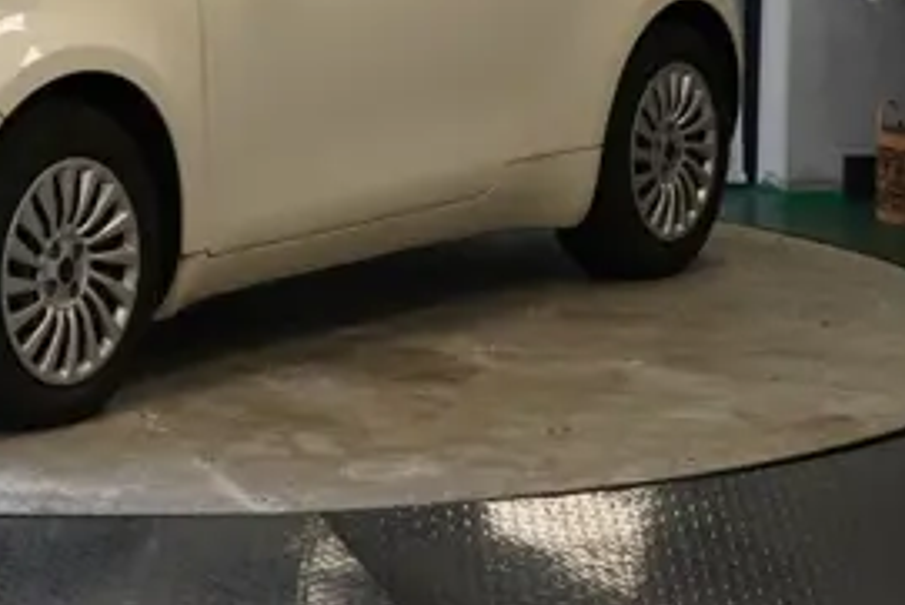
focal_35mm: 138
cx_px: -23
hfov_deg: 14.6
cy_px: -164
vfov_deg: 9.8
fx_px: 3471
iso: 800
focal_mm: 52
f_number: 5
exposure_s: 1/160
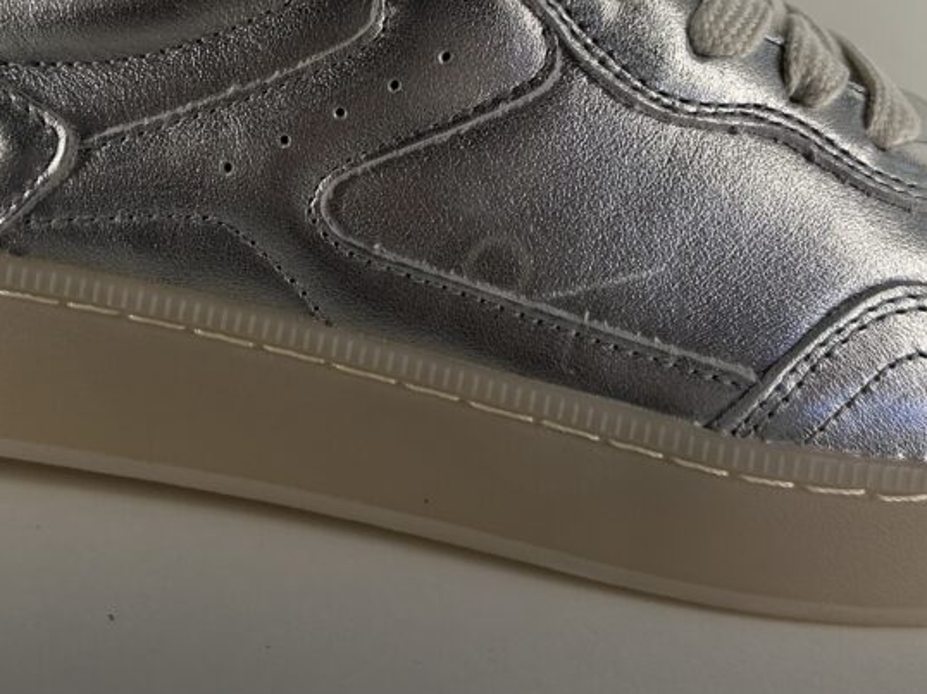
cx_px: 395
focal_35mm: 58
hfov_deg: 33.2
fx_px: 1553
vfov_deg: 24.7
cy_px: 112
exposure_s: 1/397
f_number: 1.5
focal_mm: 5.7
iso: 50
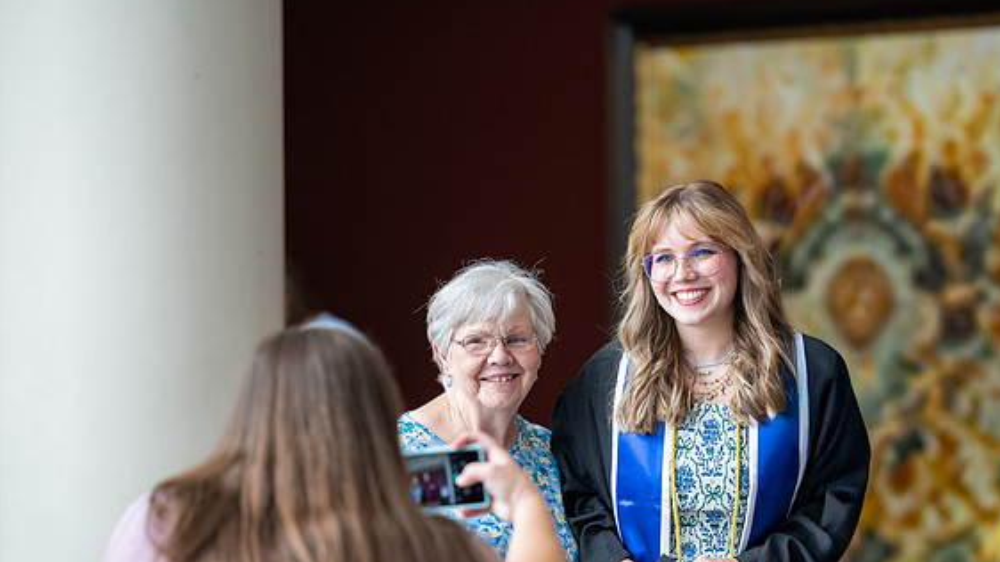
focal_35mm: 198
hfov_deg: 10.9
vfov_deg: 6.1
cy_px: 393
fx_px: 5250
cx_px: 616
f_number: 2.8
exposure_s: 1/320
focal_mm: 145
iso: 400
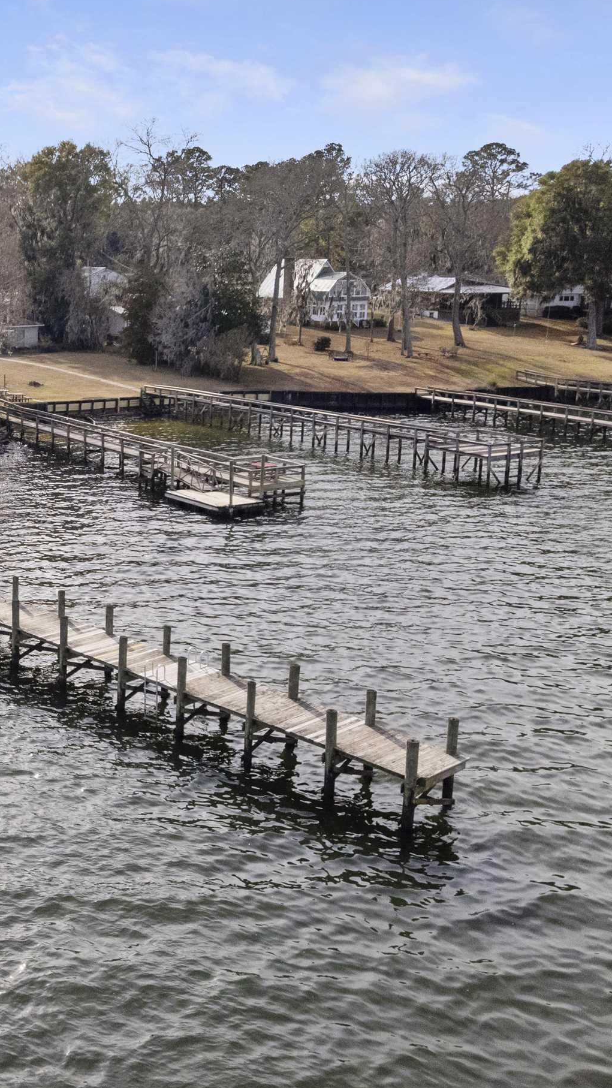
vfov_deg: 51.5
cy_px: 499
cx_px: -59
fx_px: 1125
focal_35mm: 39
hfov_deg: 27.8
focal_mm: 8.38
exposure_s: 1/640
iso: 400
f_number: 2.8
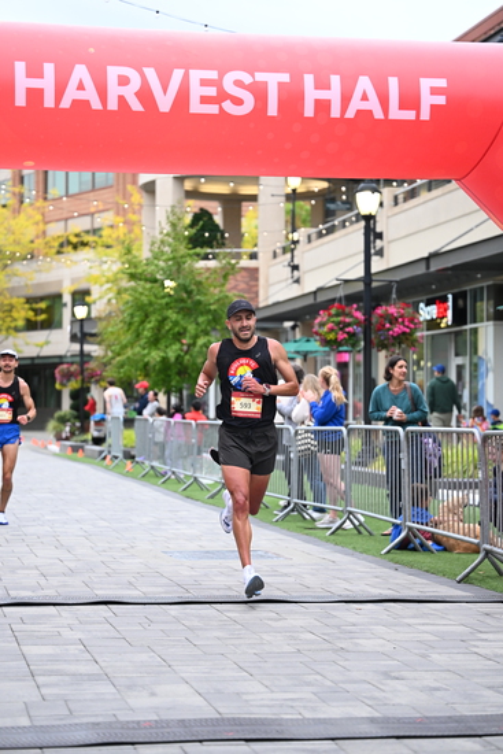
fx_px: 1613
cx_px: 252
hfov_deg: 17.7
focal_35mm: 77
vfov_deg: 26.3
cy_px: 377
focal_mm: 77
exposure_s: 1/800
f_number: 2.8
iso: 1600
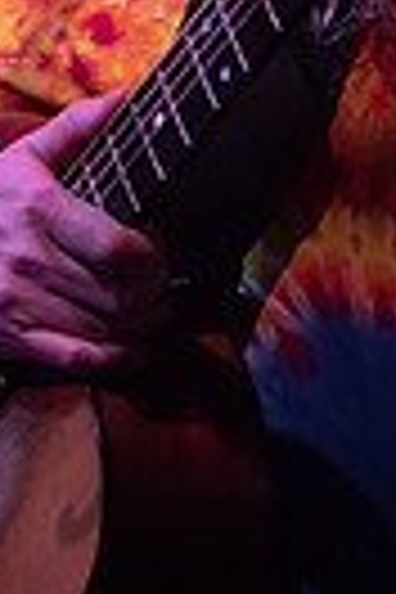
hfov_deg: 2.8
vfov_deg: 4.2
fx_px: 8134
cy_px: -144
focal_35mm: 493
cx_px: 212
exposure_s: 1/160
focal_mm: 145
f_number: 5.6
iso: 2500
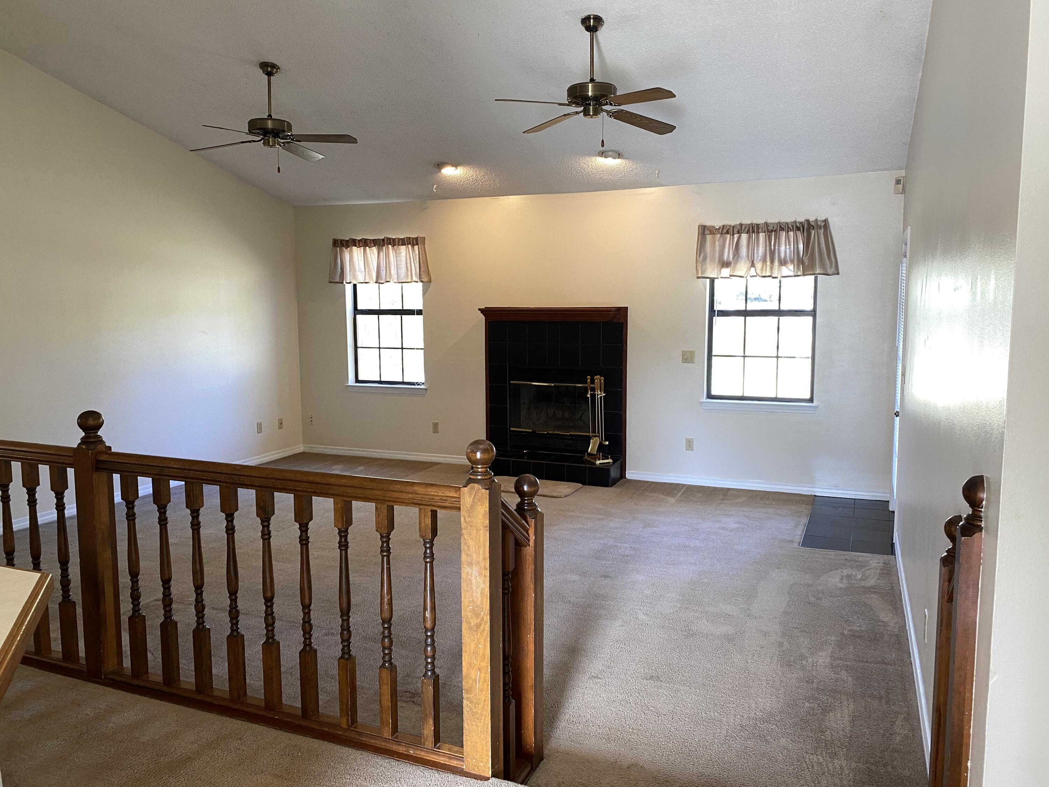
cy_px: 394
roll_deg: +0.0
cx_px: 524
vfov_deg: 53.1
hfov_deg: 67.3
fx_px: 788
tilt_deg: -6.6
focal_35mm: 26
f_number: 1.8
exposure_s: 1/60
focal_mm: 4.25
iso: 100
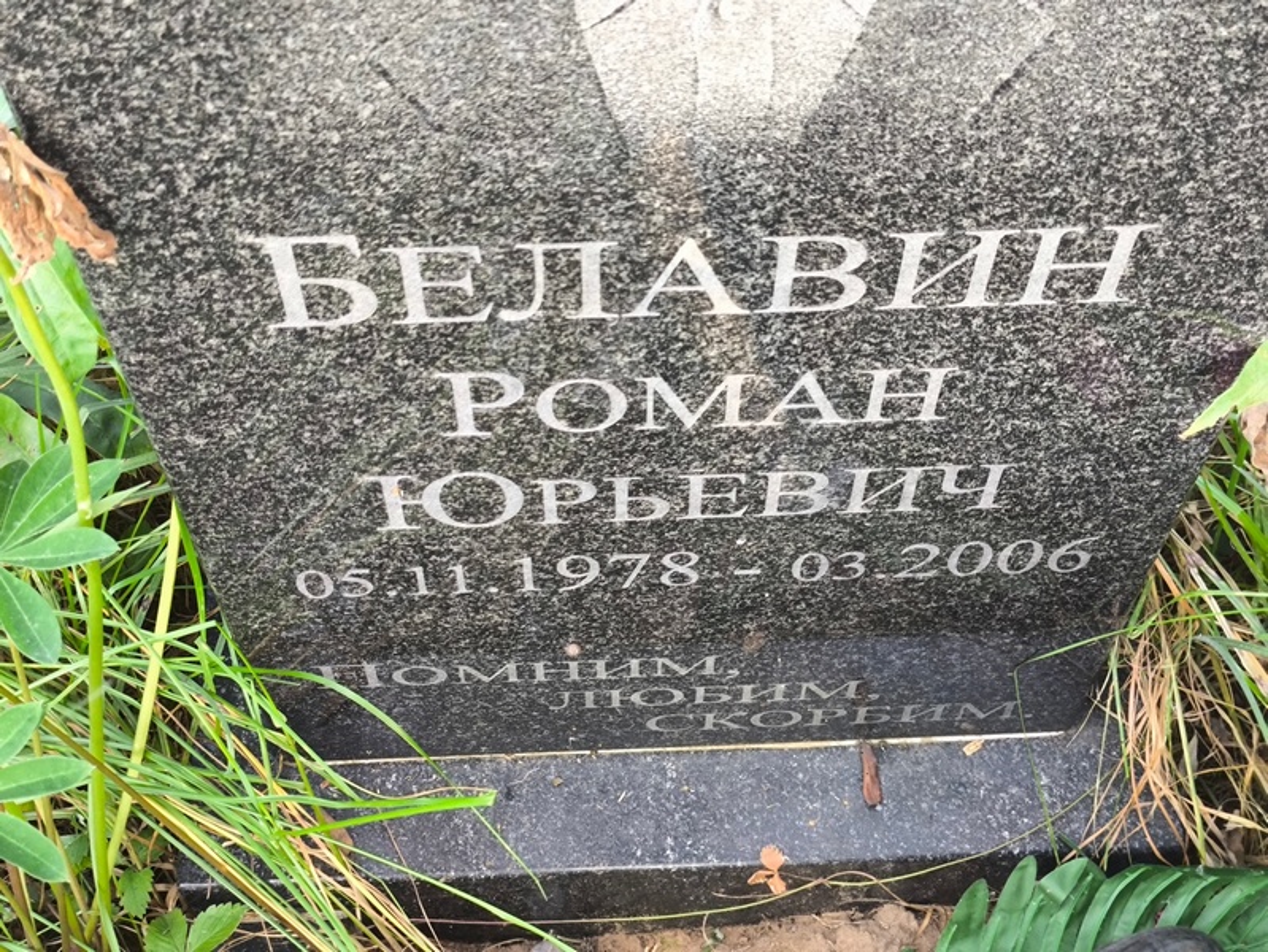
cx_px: 634
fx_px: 1832
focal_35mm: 50
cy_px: 476
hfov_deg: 38.2
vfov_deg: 29.1
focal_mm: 4.71
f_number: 1.7
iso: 250
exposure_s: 1/50
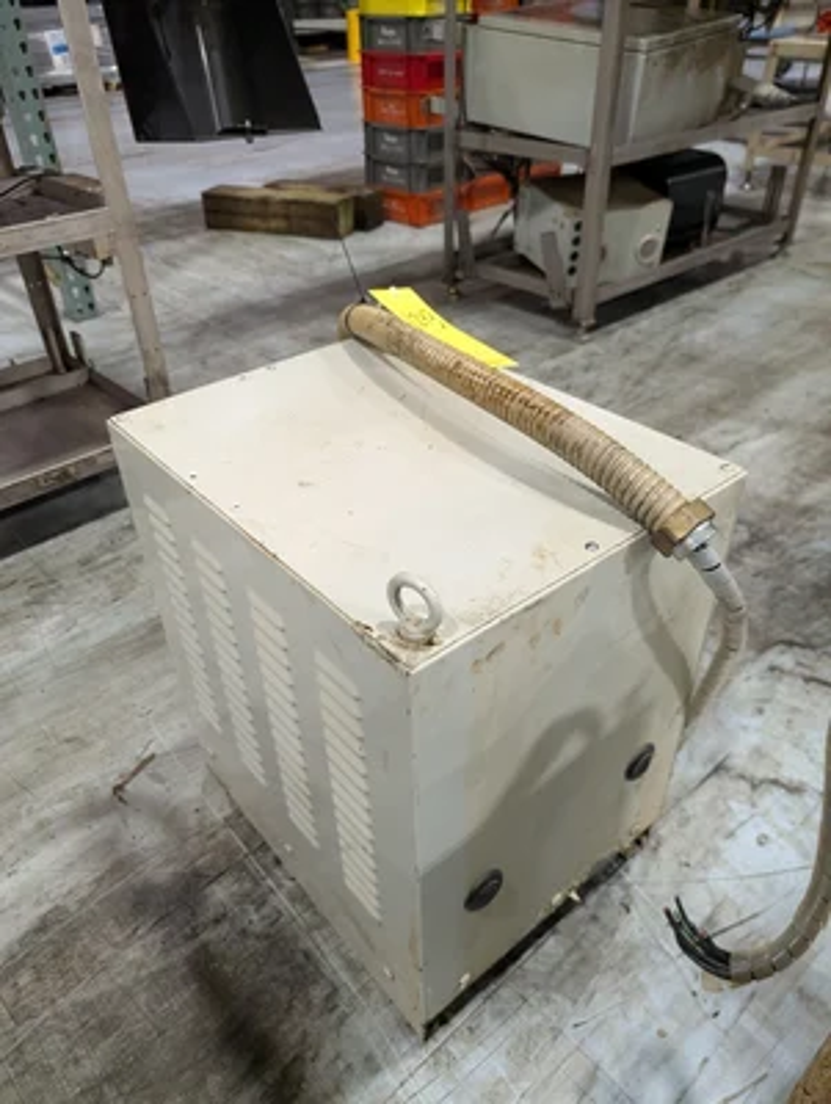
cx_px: 416
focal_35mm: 24
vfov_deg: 71.5
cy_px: 552
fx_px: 767
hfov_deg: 56.9
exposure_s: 1/506
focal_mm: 6.9
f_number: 1.68
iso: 1655
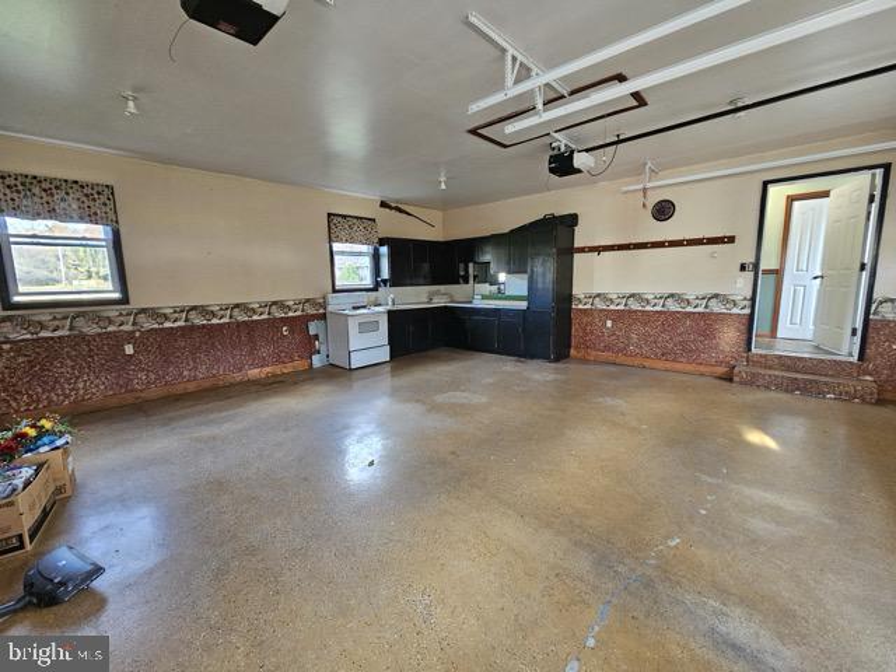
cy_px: 336
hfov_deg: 106.2
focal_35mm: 13
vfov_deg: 89.9
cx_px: 448
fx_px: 336
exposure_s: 1/30
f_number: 2.2
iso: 400
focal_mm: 2.2
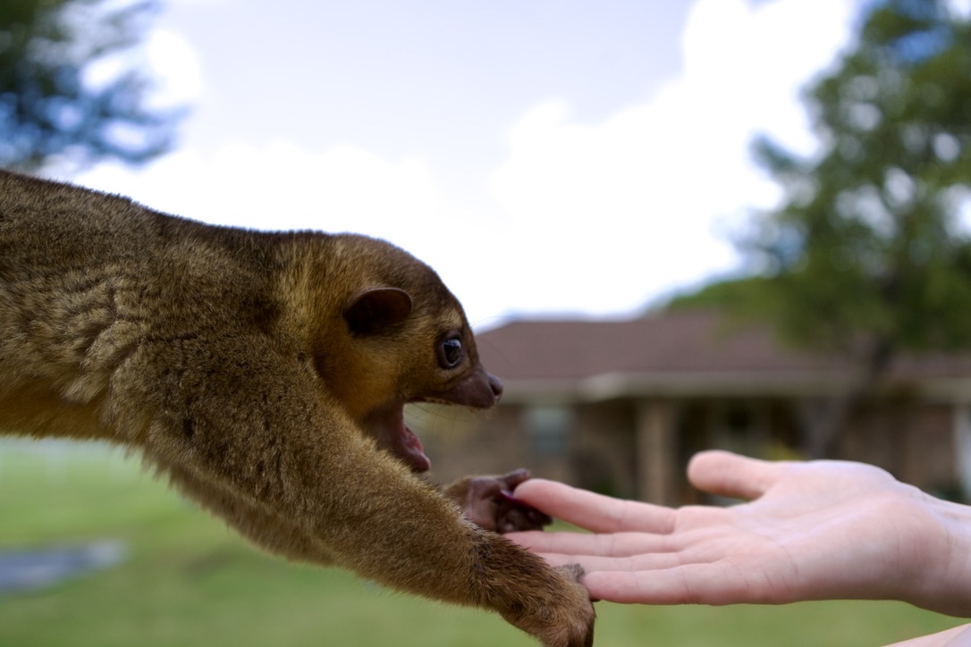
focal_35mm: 38
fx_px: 1025
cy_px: 324
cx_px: 486
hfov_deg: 50.7
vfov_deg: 35.1
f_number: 4
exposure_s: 1/2000
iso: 320
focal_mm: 38
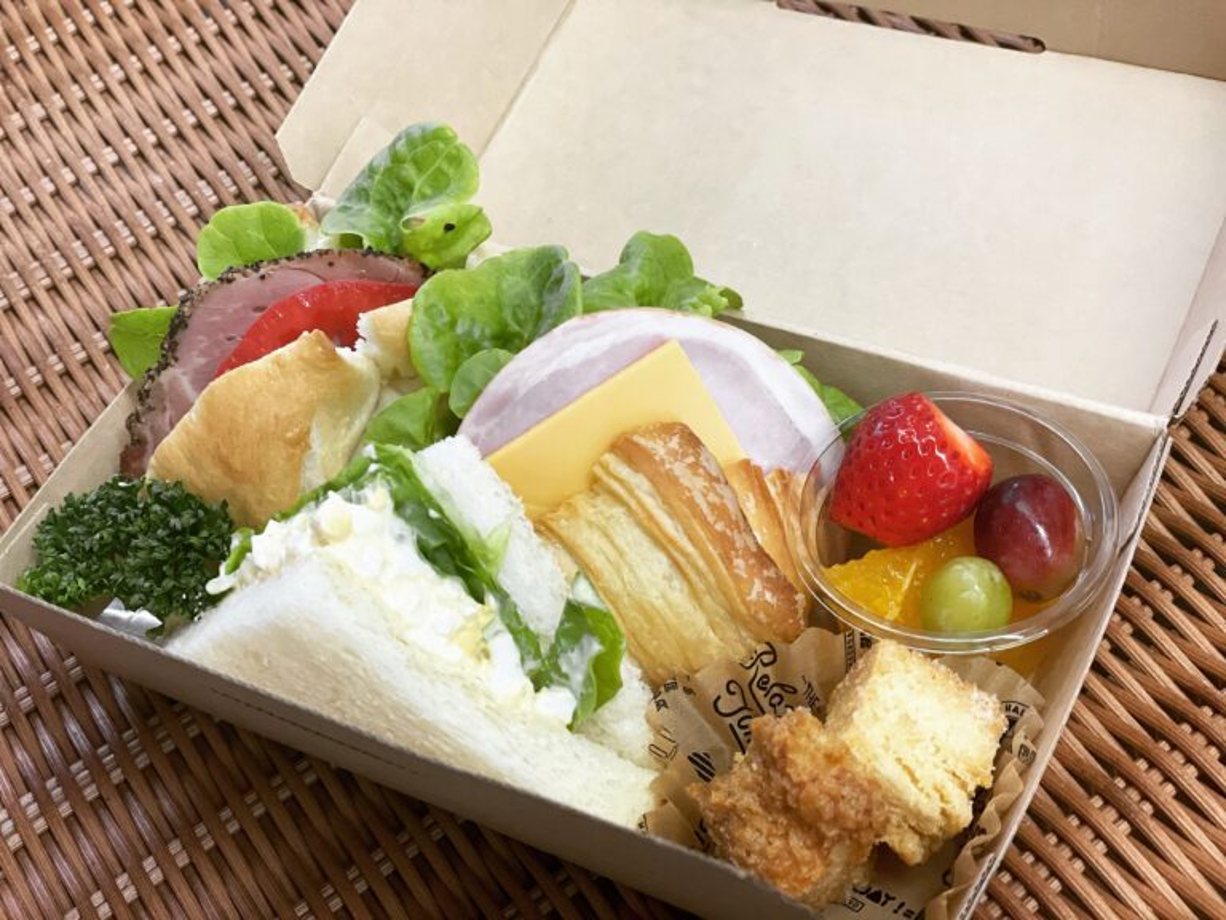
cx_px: 613
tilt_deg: -52.4
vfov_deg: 28.0
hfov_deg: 36.8
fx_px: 1842
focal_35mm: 52
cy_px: 460
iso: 200
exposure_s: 1/100
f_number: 2
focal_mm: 6
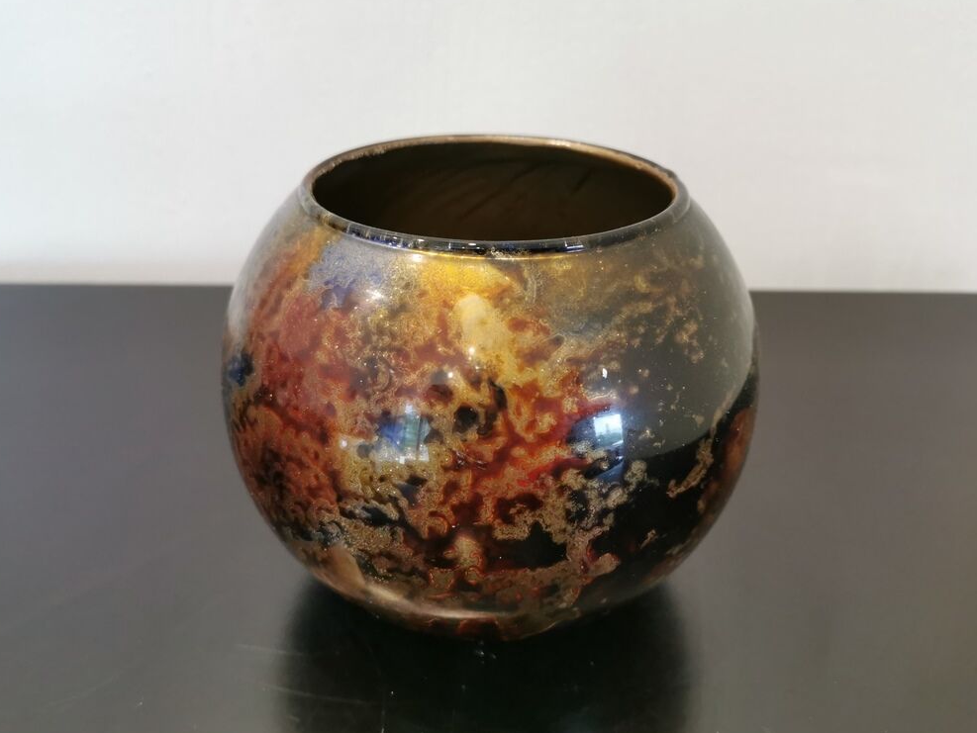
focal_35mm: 28
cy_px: 367
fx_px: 791
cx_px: 492
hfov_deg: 63.4
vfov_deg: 49.8
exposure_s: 1/50
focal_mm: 5.58
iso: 250
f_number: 1.8
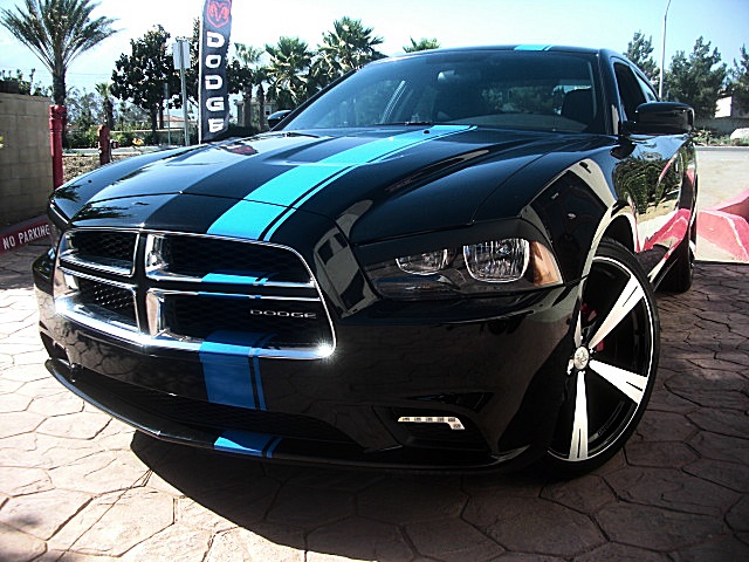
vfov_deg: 39.7
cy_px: 281
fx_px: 779
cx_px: 374
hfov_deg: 51.4
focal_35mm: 36
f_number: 2.8
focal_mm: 6.3
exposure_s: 1/320
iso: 50
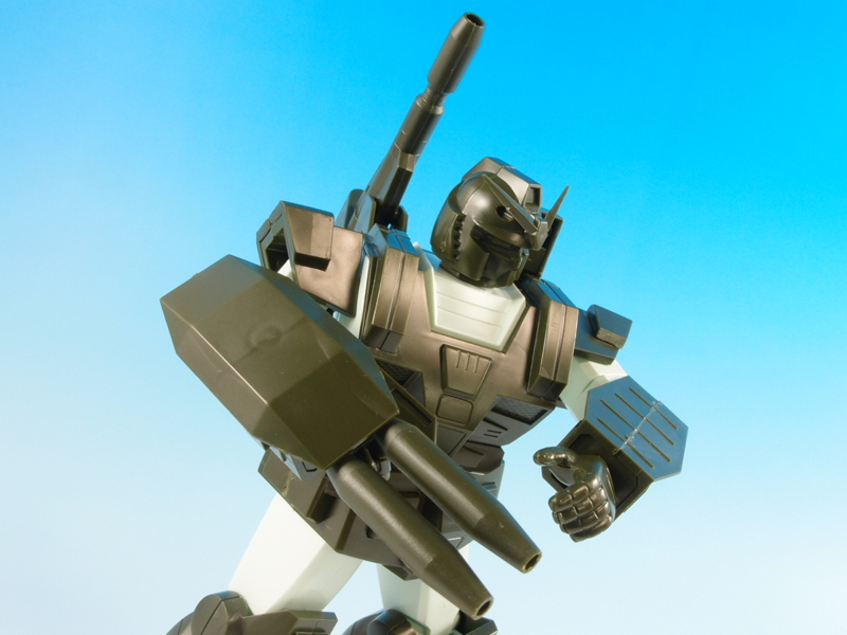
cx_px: 424
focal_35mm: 38
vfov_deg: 37.7
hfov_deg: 49.0
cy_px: 318
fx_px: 930
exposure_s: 1/2.5
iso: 100
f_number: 8
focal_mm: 8.16
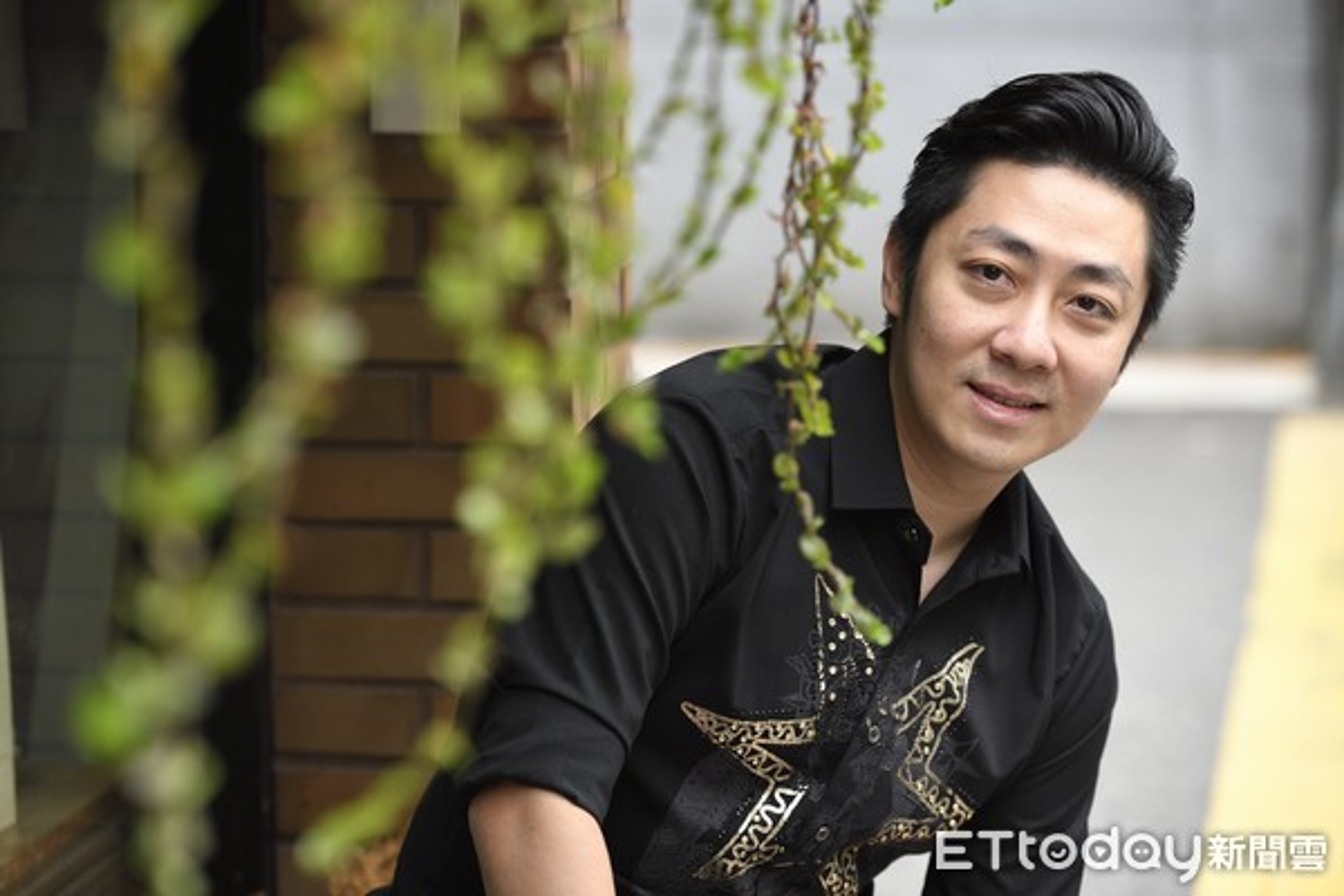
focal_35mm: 120
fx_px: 4480
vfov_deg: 11.4
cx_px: 672
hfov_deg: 17.1
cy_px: 448
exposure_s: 1/125
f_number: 4
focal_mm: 120
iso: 800
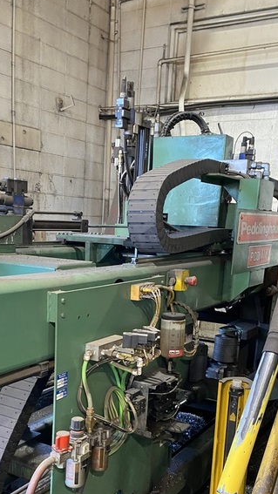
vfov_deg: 49.5
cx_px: 101
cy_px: 335
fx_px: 524
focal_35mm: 40
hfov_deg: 29.6
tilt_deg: -12.1
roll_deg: -2.4
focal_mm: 4.25
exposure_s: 1/54
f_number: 1.8
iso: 500
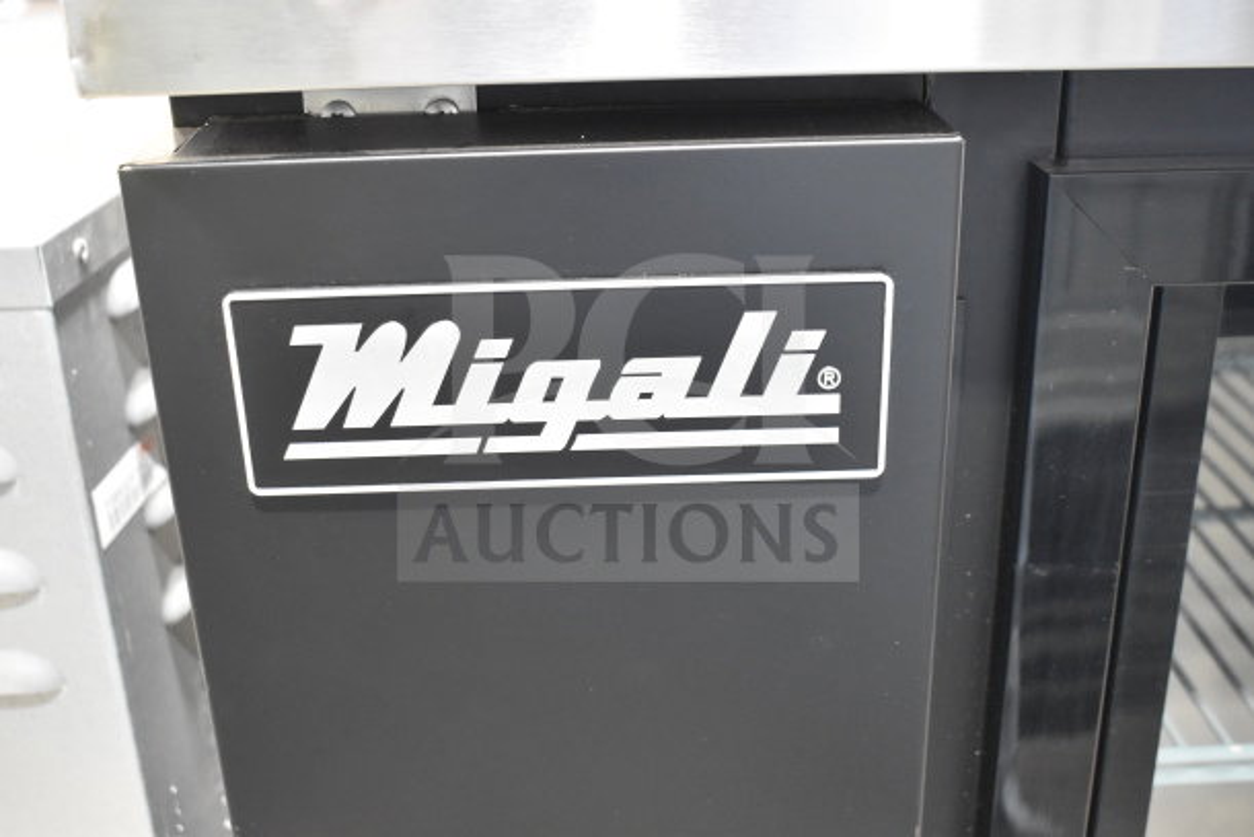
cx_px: 627
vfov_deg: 33.0
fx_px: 1411
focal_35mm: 40
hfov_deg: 47.9
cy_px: 418
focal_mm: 27
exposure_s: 1/40
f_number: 4
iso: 3600
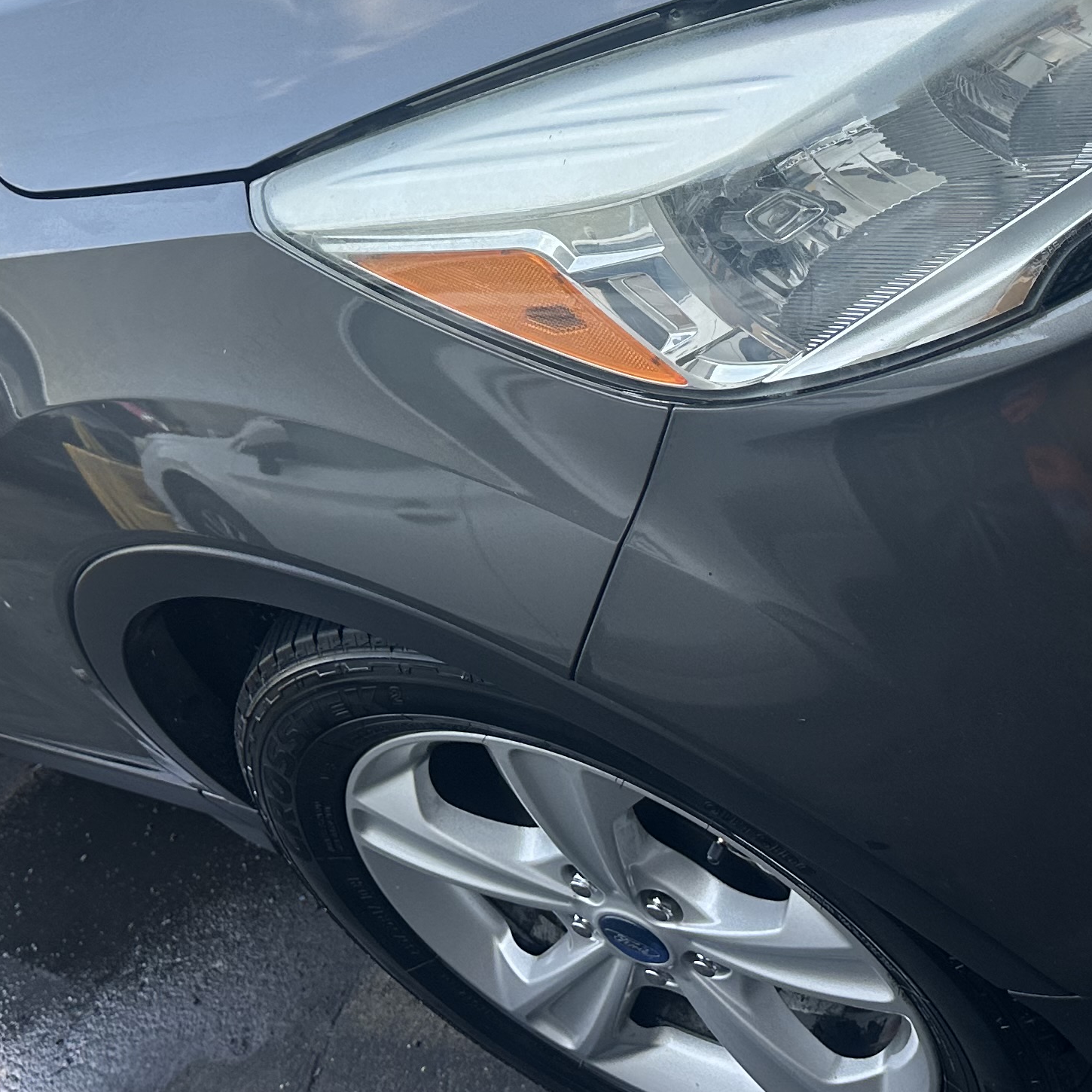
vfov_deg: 27.7
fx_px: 2106
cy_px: 57
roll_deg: +36.1
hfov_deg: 28.9
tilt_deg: -20.4
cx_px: 695
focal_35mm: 59
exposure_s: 1/529
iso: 80
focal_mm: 6.86
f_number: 1.78
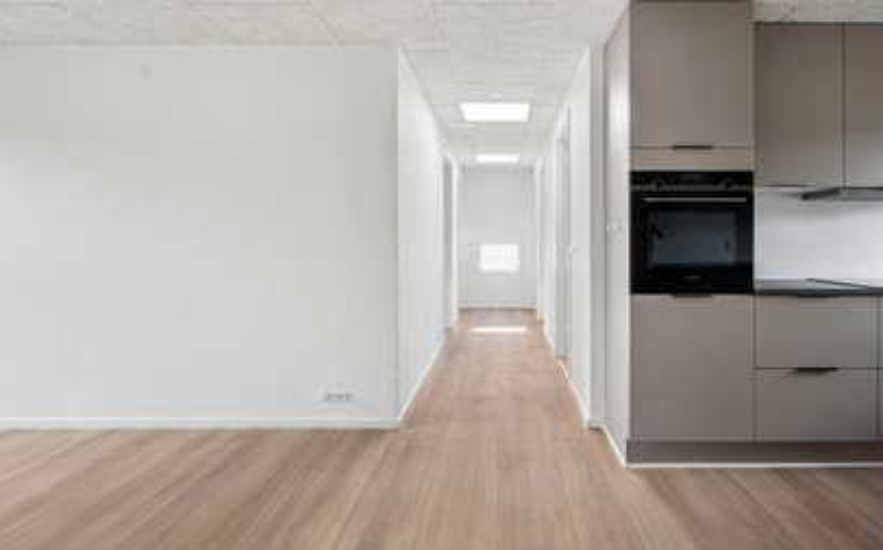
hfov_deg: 86.5
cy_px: 252
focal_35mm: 20
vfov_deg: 60.6
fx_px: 470
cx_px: 455
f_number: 9
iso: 640
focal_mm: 18.5
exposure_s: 1/100
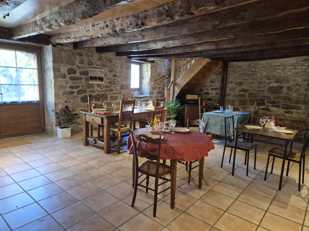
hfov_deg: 73.9
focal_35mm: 23
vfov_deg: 58.9
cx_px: 154
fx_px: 205
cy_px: 116
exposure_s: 1/100
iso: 1000
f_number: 1.8
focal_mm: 5.4
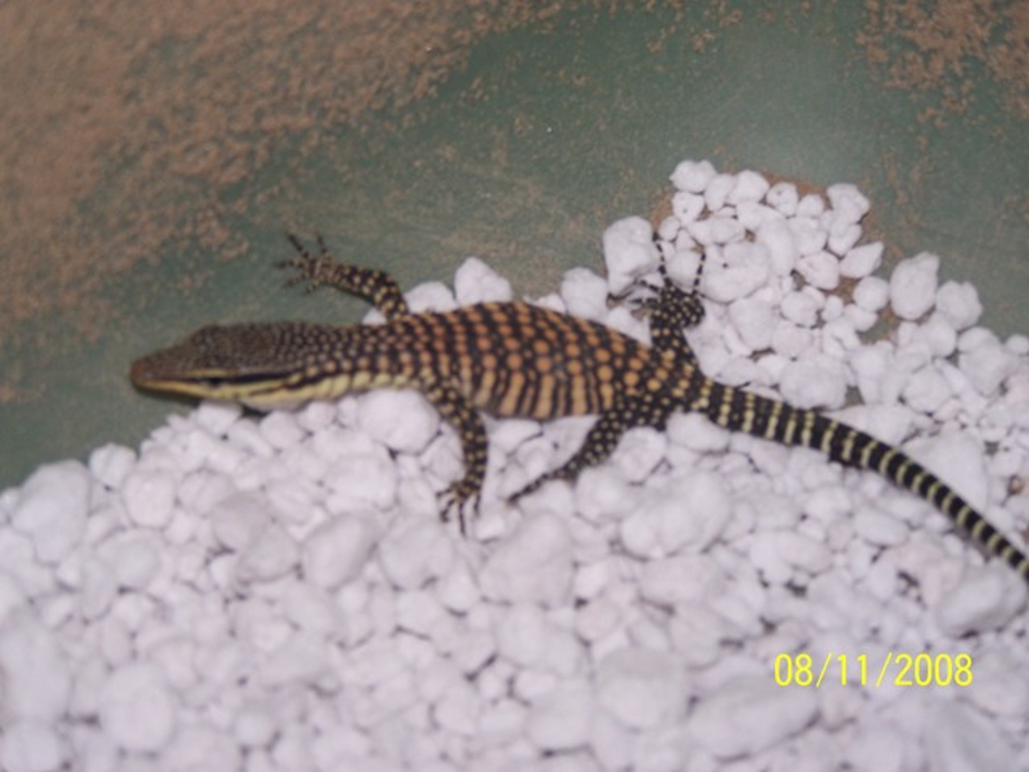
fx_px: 3478
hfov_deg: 16.8
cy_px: 386
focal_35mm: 117
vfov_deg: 12.7
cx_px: 514
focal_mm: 19.4
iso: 80
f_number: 3.2
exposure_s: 1/90
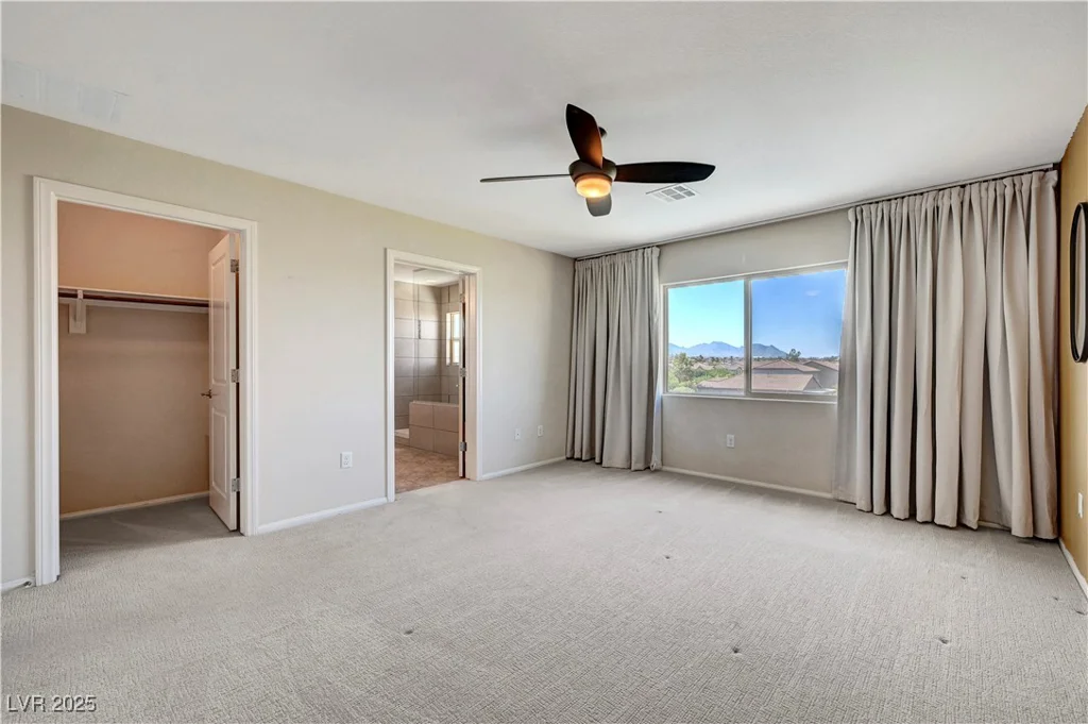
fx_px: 423
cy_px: 362
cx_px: 544
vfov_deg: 81.1
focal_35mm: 14
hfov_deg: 104.3
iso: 800
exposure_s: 1/50
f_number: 8
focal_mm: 14
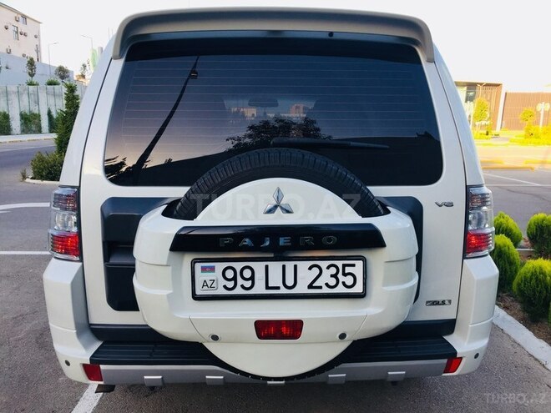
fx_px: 462
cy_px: 206
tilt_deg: -9.9
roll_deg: -1.1
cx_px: 276
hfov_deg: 61.7
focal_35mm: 29
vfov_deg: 48.2
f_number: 2.2
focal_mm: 4.15
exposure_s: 1/284
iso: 32
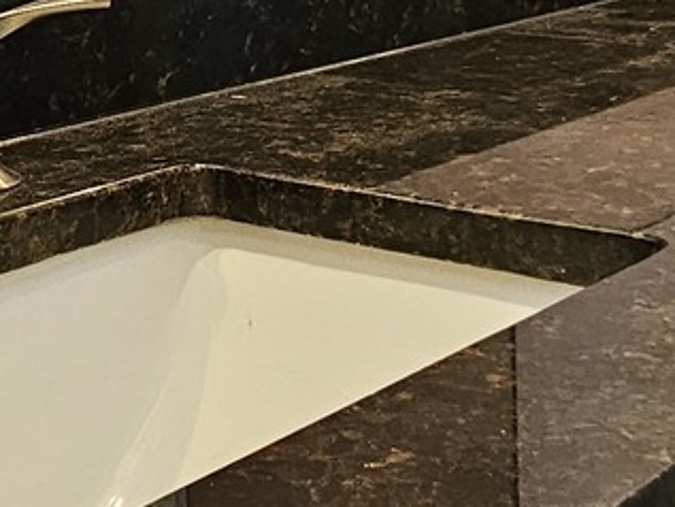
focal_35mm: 59
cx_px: 731
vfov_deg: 19.7
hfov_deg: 29.6
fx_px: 1151
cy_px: -354
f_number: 2.2
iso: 160
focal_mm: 2.2
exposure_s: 1/60
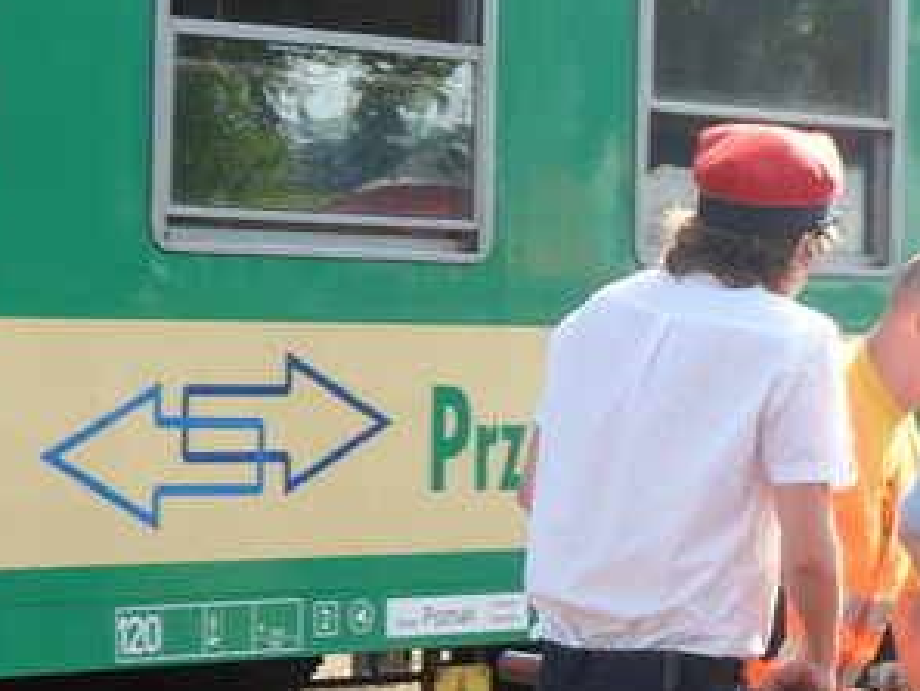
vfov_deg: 8.0
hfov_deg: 10.7
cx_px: 774
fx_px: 4892
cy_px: 722
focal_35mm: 184
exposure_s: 1/90
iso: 80
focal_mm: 14
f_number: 5.1
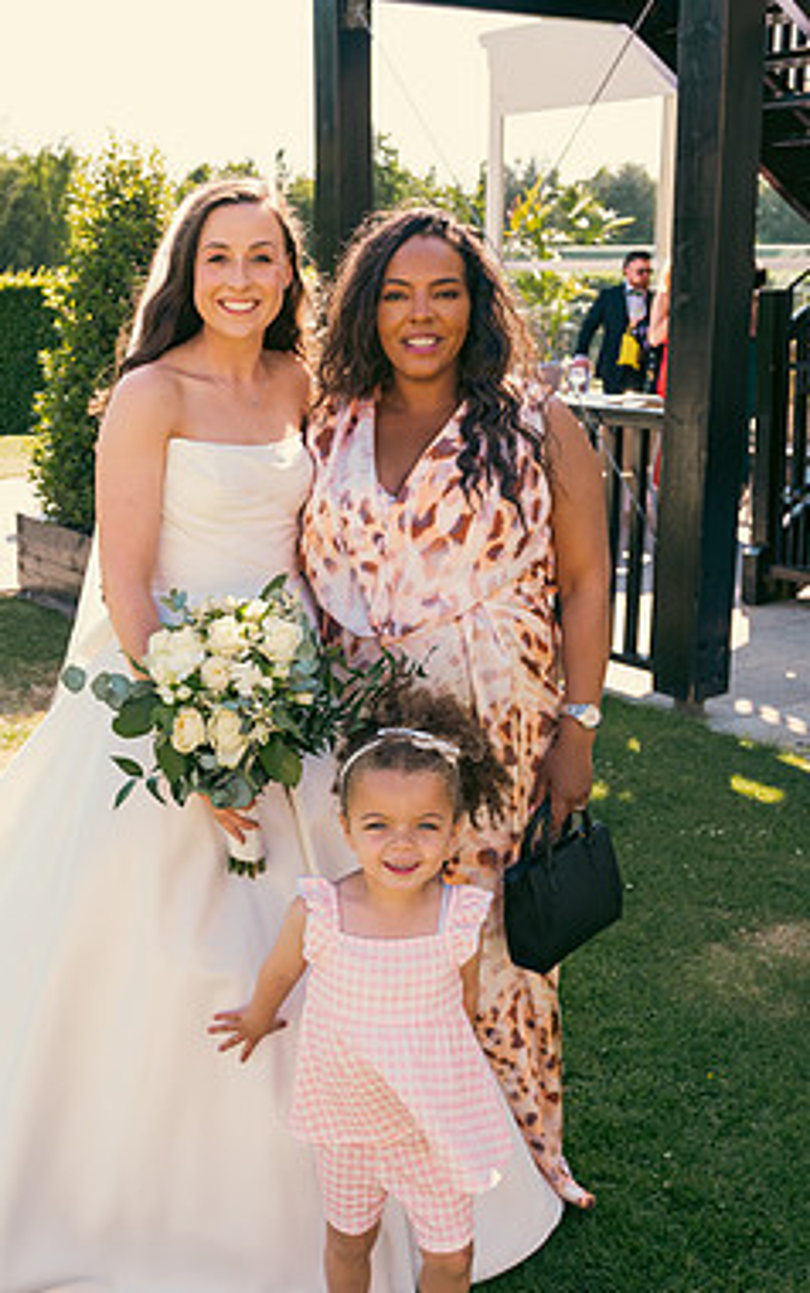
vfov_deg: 47.2
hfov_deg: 30.2
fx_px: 1481
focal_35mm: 42
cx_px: 221
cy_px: 652
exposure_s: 1/400
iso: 200
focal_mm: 27
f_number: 5
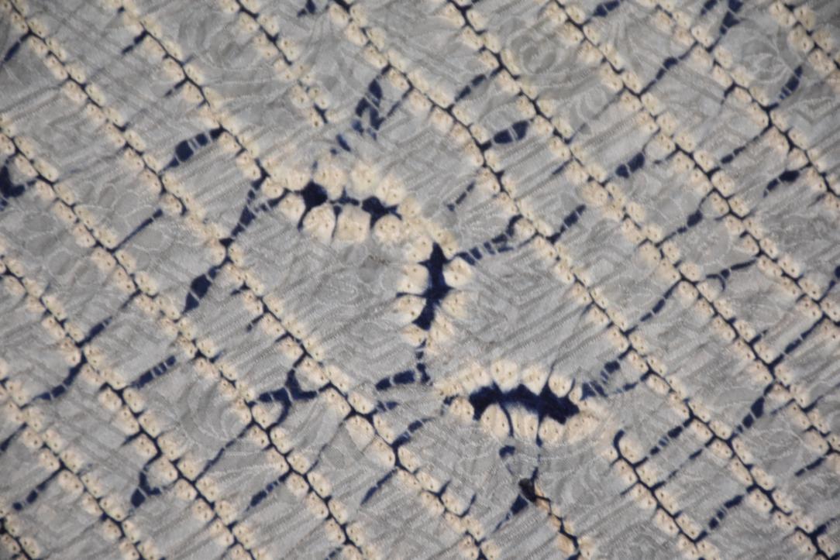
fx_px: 4900
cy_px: 280
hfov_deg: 9.8
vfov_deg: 6.5
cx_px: 420
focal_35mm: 210
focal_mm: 140
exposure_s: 1/40
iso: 400
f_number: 5.6
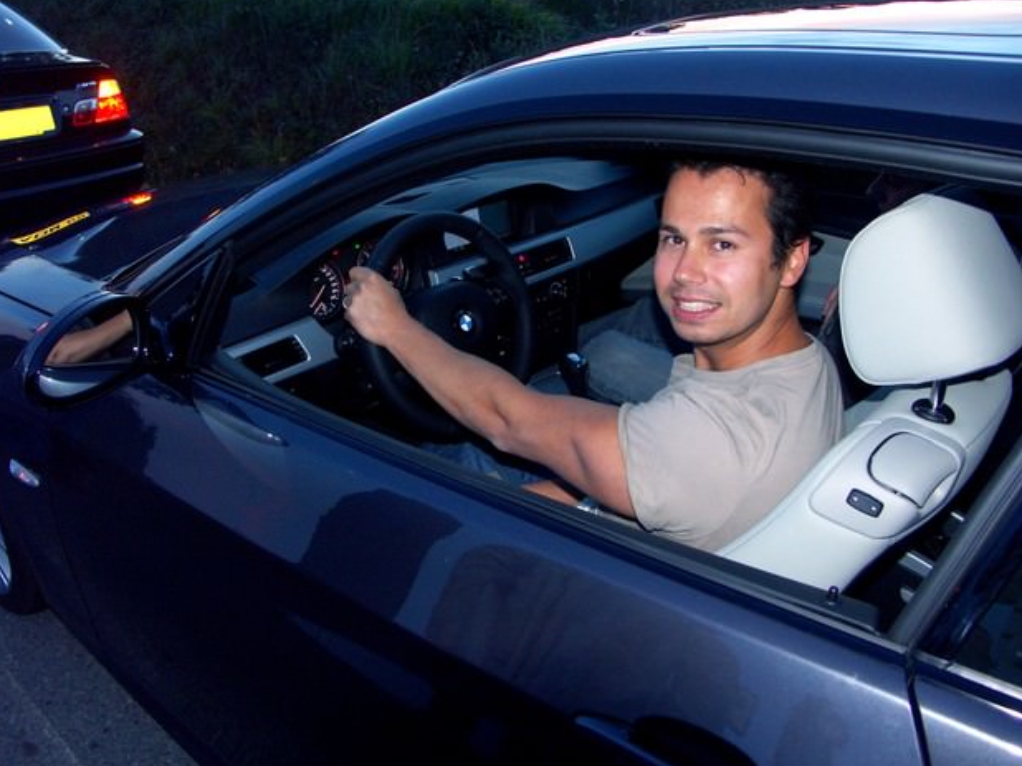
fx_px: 856
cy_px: 374
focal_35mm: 29
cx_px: 511
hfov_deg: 61.7
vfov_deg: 48.2
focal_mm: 7.2
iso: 200
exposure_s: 1/50
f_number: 2.8
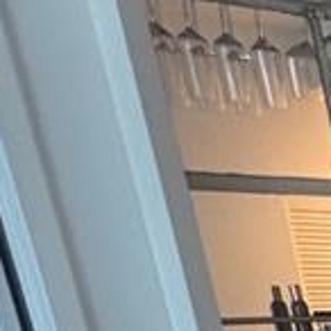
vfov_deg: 14.2
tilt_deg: -17.3
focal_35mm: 102
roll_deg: +1.2
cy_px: 671
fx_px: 1103
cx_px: 1002
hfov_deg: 10.9
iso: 200
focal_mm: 2.22
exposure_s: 1/120
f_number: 2.2
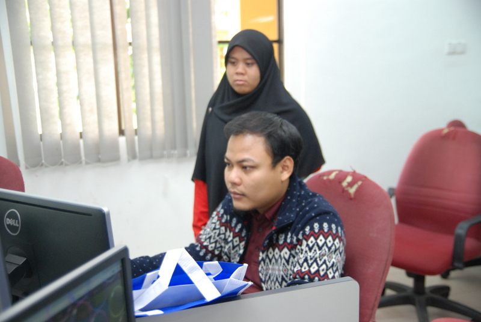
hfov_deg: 49.5
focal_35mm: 39
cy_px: 161
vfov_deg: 34.3
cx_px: 240
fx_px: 522
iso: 1000
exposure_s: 1/125
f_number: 14
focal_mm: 26
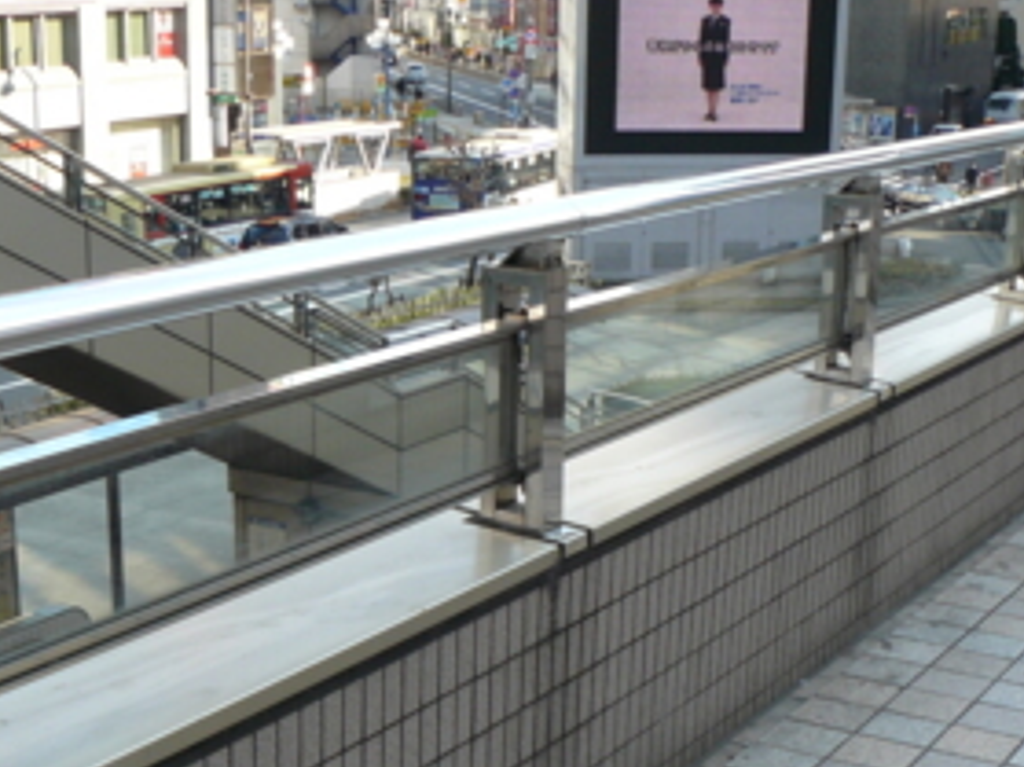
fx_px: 1833
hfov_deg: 31.2
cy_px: 580
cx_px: 466
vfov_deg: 23.4
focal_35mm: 62
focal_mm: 6
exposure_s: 1/160
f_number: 4
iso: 100
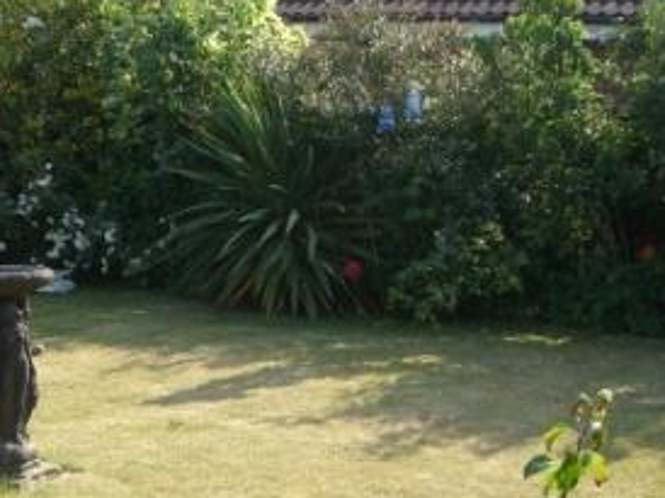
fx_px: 1555
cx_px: 217
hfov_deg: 24.0
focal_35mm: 81
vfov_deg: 18.1
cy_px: 351
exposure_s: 1/200
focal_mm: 6.2
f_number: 4.3
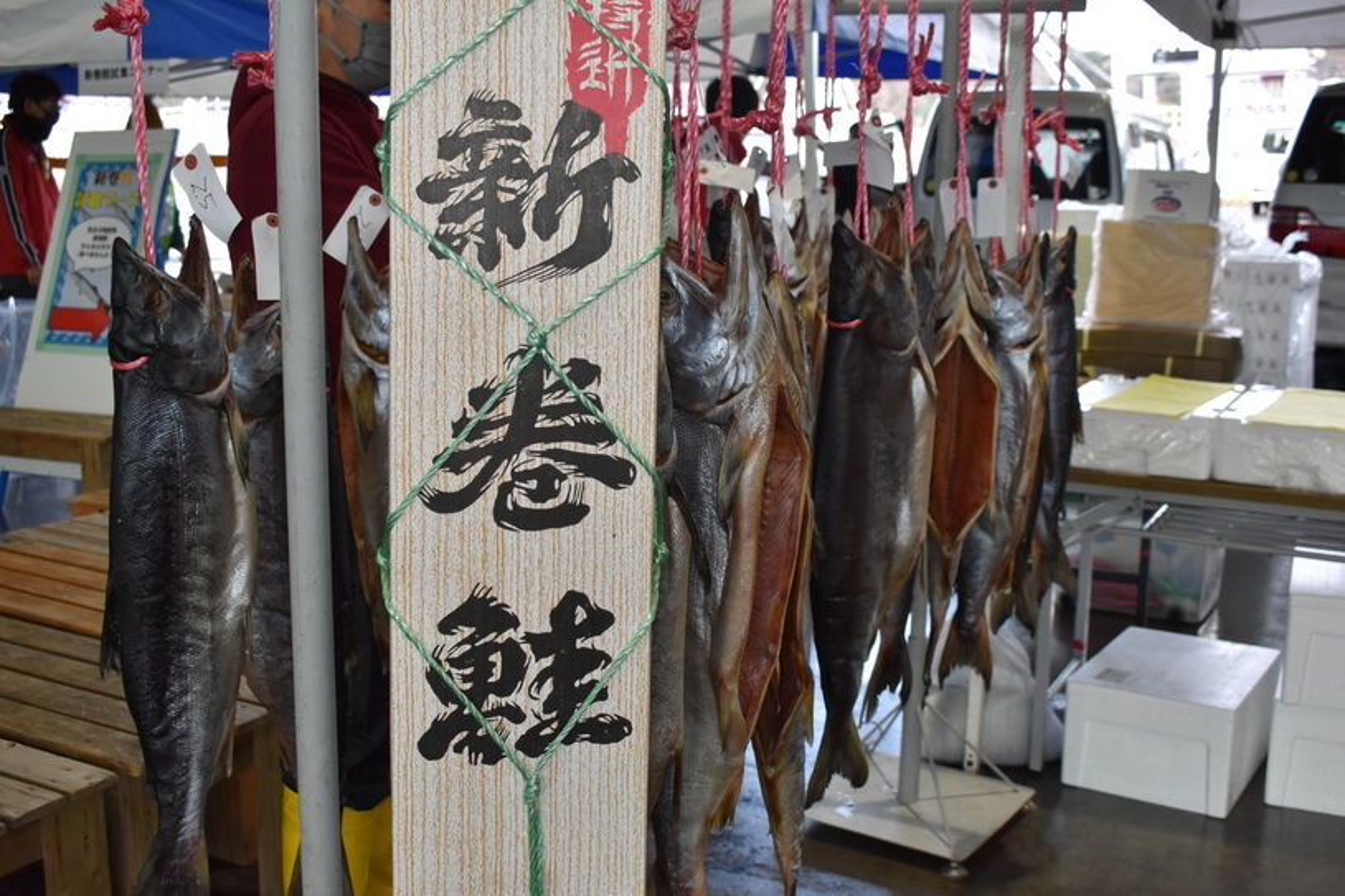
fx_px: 1513
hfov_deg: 47.9
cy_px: 448
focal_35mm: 40
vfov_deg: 33.0
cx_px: 672
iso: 800
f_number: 5
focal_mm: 27
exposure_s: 1/100
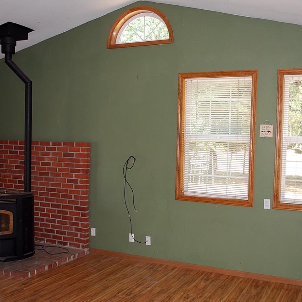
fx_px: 405
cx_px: 151
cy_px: 156
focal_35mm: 41
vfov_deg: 40.9
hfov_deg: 40.9
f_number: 3.5
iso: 200
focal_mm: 18
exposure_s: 1/60
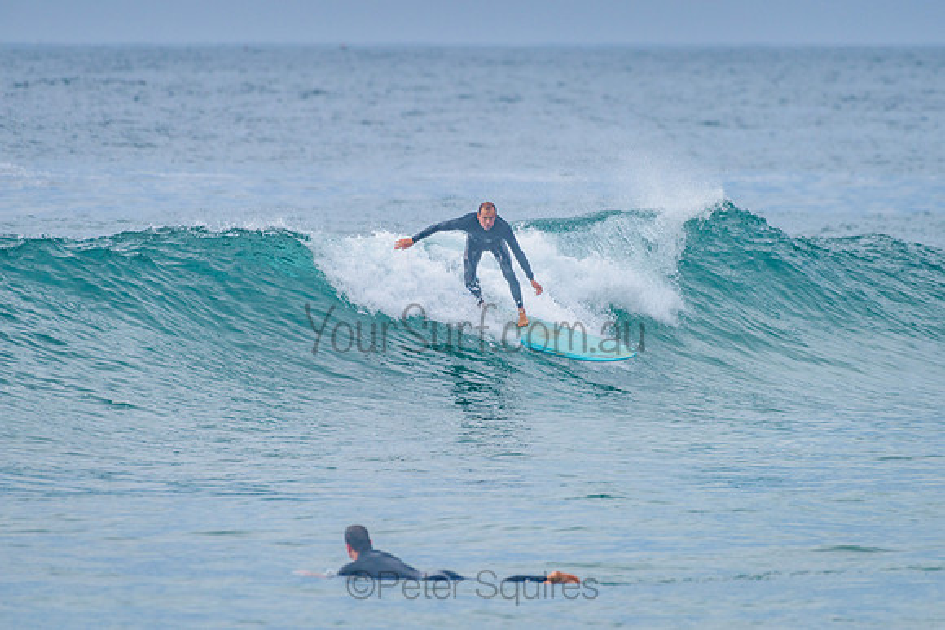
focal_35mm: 613
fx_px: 16084
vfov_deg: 2.2
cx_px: 523
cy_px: 284
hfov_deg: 3.4
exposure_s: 1/2000
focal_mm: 500
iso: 250
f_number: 5.6
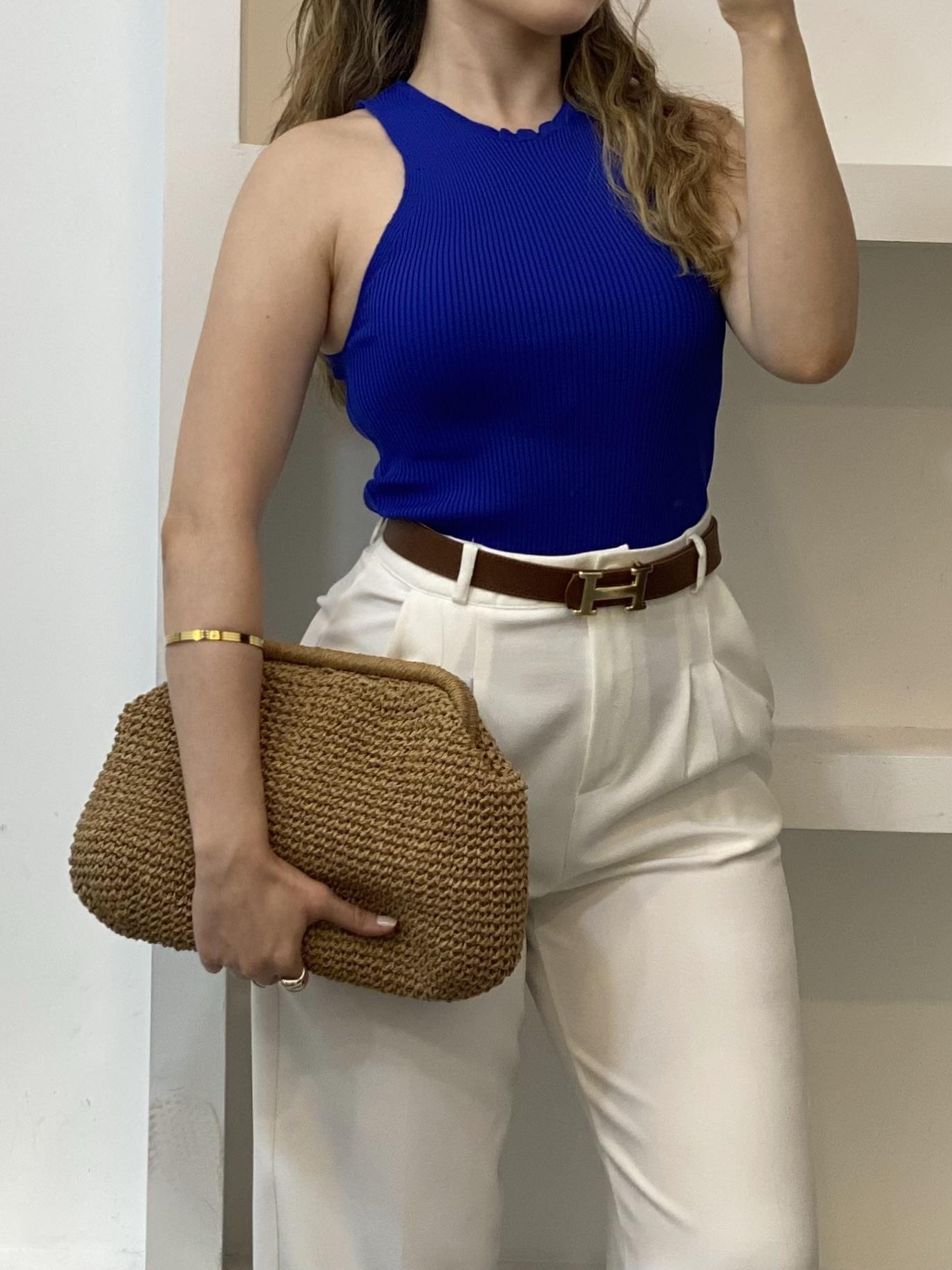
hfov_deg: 13.2
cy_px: 808
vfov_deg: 17.5
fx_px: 4108
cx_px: 506
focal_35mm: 112
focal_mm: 6
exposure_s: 1/100
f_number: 2
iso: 100
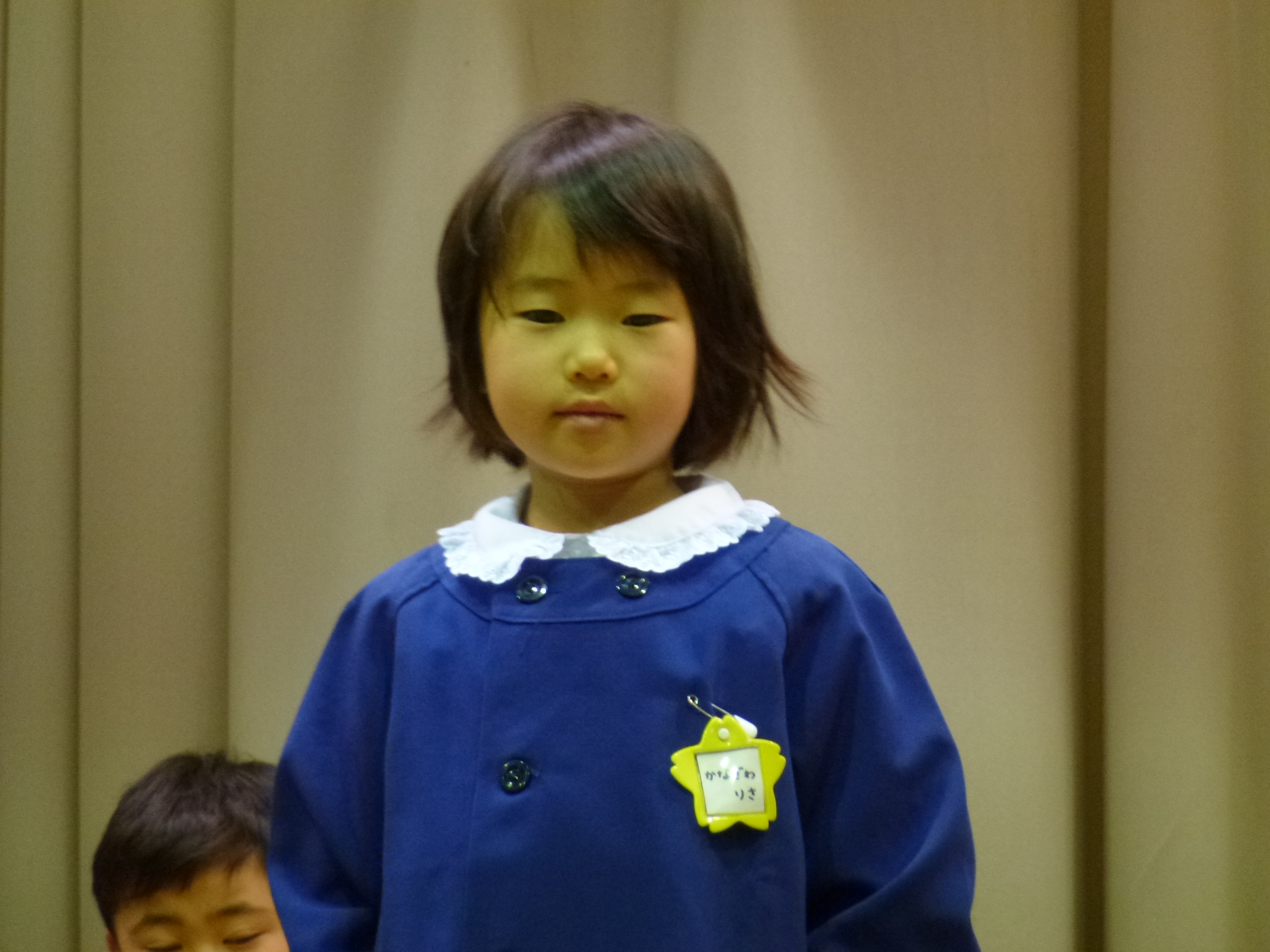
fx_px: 14088
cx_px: 635
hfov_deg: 5.2
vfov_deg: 3.9
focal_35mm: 384
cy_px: 476
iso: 400
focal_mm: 68.8
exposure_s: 1/5
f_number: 5.9
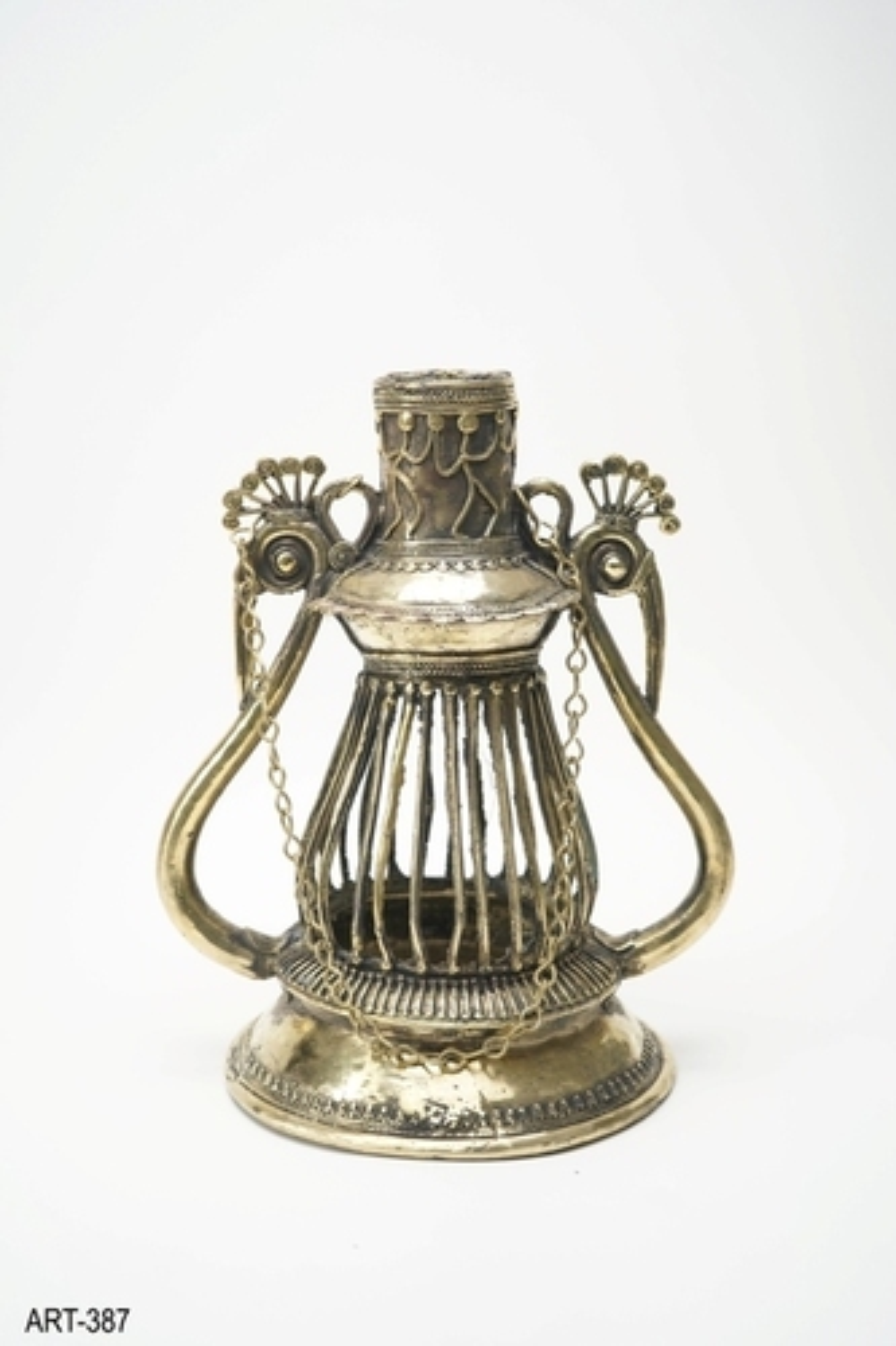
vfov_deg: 38.9
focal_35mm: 51
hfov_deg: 26.5
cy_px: 673
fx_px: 1905
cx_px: 448
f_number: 5
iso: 400
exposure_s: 1/160
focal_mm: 51
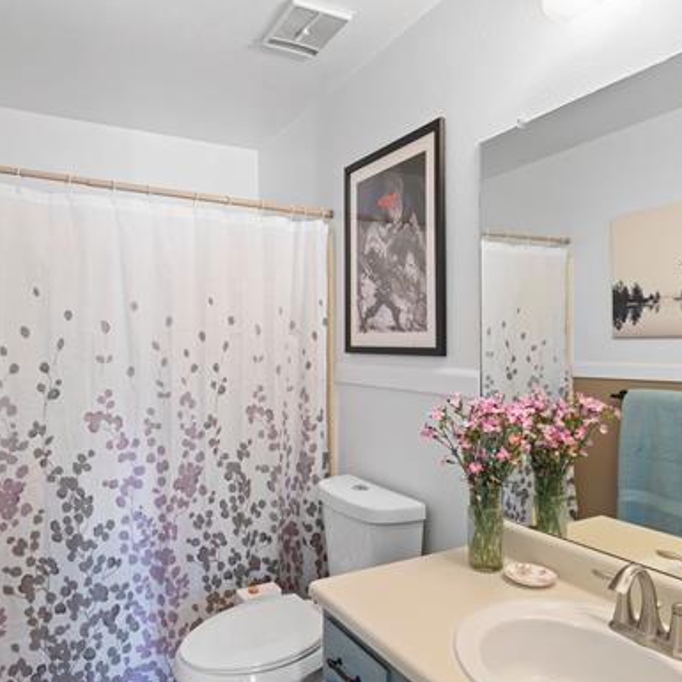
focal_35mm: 24
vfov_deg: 65.0
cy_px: 343
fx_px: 535
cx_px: 305
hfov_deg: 64.9
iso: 400
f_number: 8
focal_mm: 17
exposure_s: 1/2
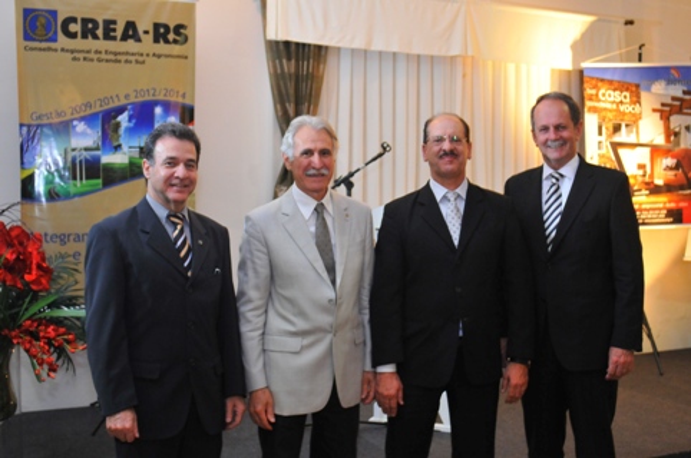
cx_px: 346
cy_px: 229
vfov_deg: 31.8
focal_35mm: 42
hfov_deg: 46.5
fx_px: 805
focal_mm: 28
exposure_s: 1/50
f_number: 3.5
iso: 1250
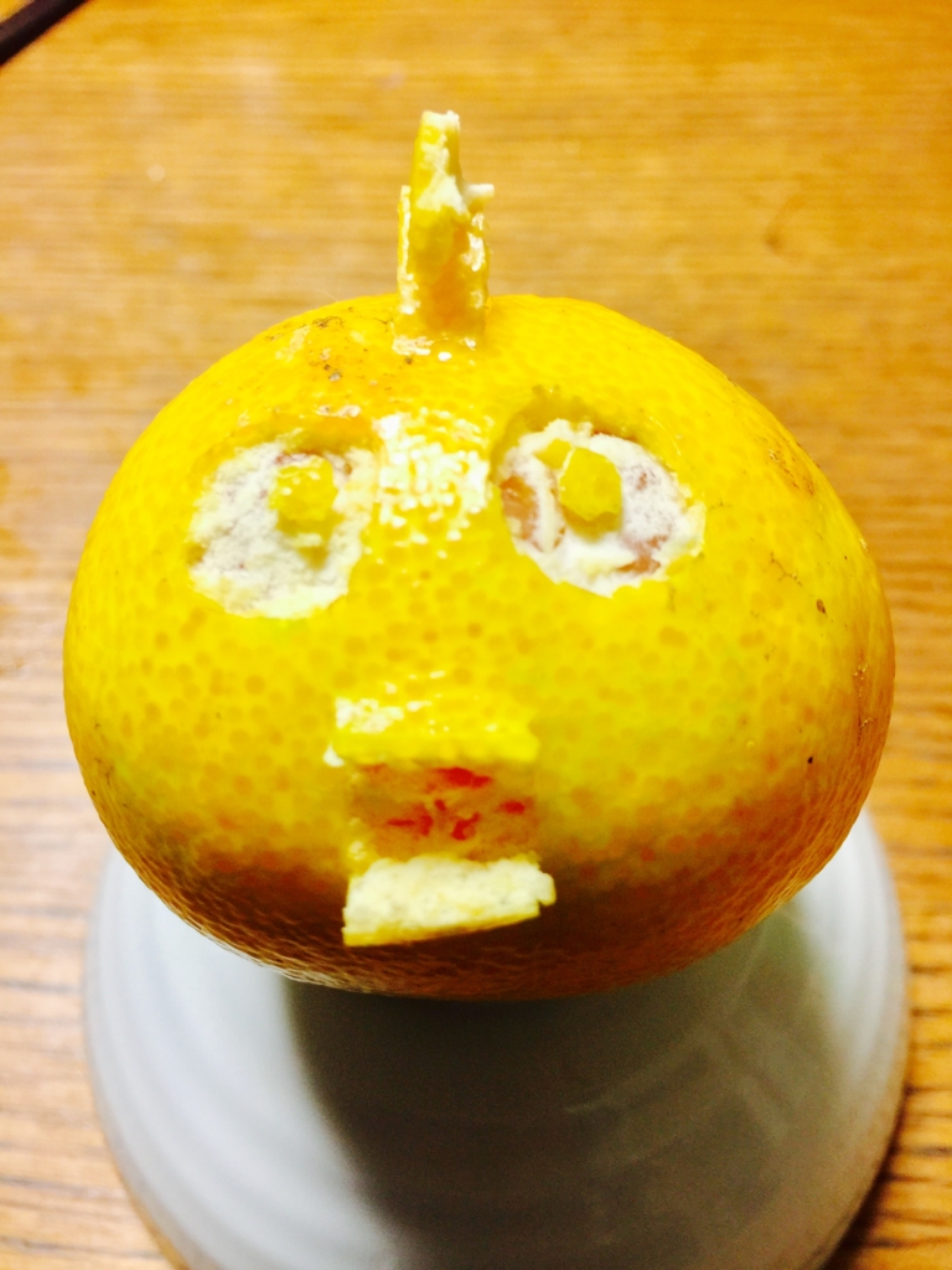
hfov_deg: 48.2
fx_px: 1063
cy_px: 635
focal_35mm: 29
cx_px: 476
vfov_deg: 61.7
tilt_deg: -54.8
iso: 50
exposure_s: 1/17
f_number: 2.2
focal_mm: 4.15
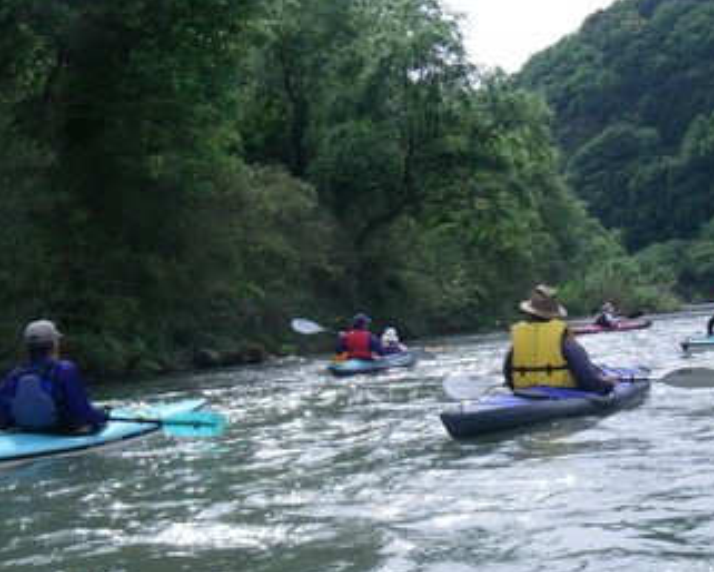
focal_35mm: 67
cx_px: 387
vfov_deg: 22.8
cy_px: 288
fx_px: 1416
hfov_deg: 28.3
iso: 64
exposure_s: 1/125
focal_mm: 10.5
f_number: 7.4
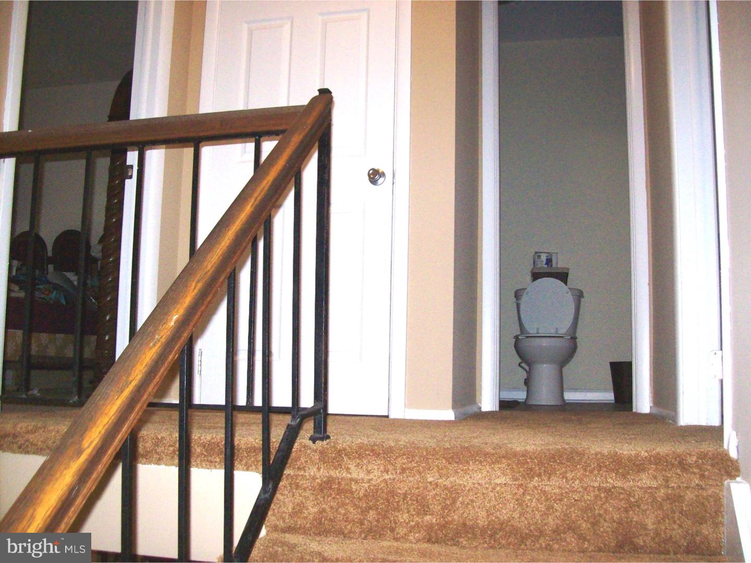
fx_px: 781
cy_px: 282
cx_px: 376
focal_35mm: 36
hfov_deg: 51.4
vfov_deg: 39.7
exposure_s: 1/64
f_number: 2.7
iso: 200
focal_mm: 6
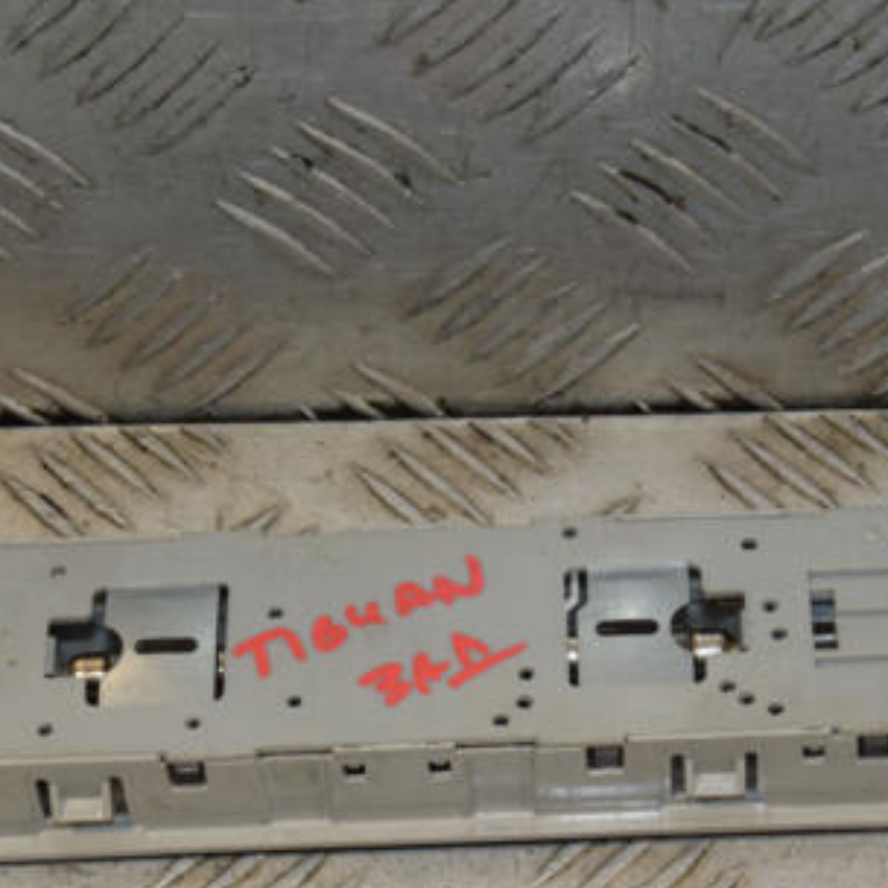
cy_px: 578
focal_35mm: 131
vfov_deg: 13.3
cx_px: 523
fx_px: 3802
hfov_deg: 13.3
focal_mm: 52
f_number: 8
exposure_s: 1/200
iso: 800
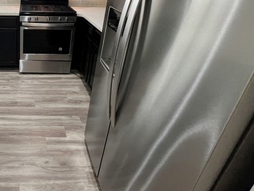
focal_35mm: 25
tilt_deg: -21.5
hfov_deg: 59.4
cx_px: 27
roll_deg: -1.7
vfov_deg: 52.7
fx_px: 184
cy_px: 50
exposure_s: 1/60
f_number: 1.8
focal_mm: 1.57
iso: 400
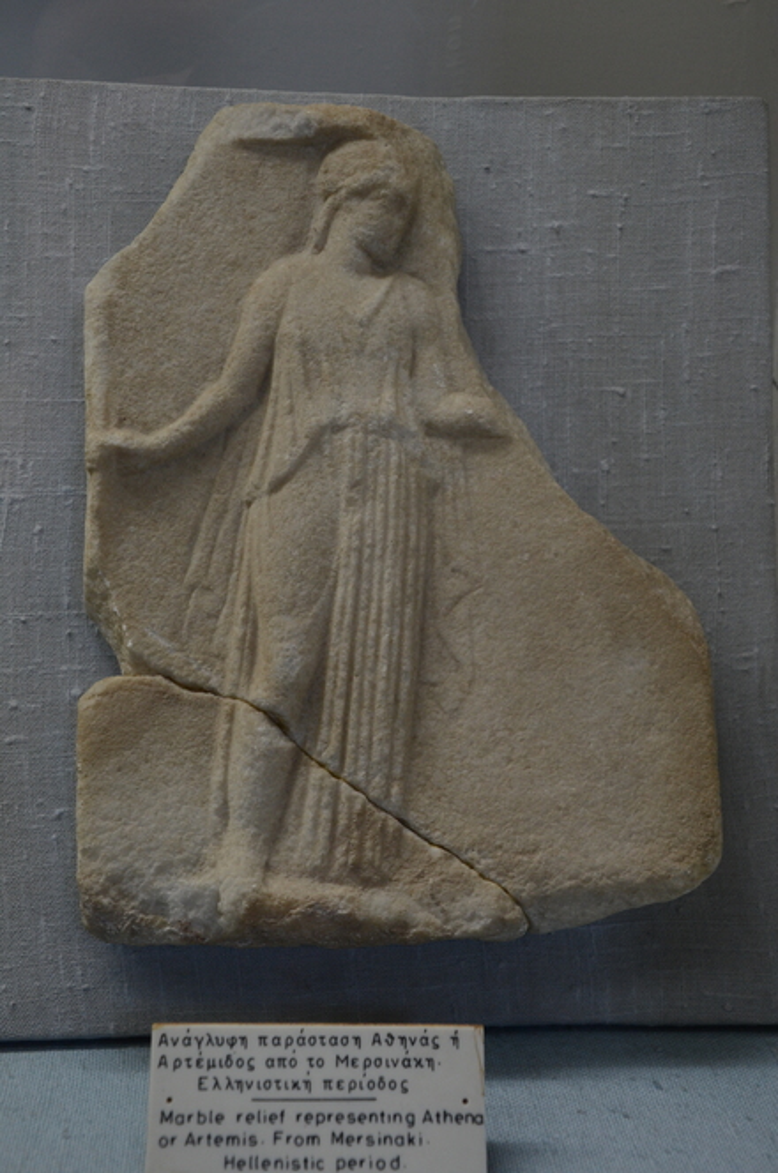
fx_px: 1709
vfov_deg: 37.9
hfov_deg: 25.6
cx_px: 389
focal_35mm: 52
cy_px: 586
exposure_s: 1/80
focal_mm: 35
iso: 1000
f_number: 4.5
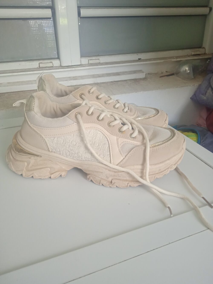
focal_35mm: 28
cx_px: 106
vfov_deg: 63.4
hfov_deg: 49.8
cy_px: 142
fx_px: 230
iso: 365
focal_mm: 3.43
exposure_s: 1/25
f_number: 2.2
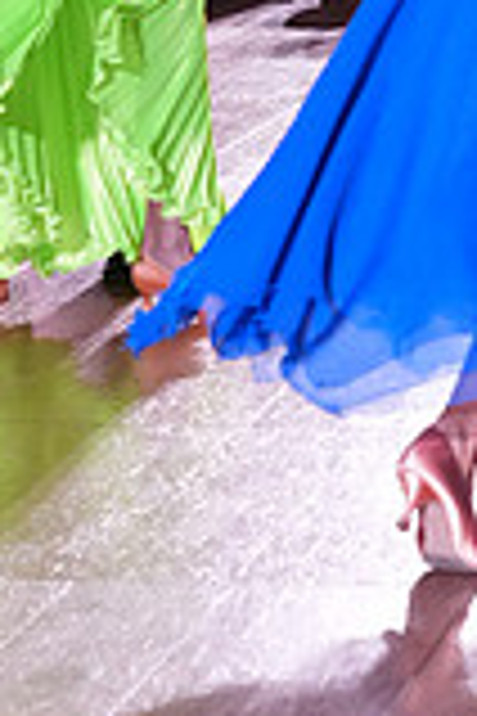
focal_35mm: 237
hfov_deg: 5.7
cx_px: 686
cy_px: -360
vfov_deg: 8.5
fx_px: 4710
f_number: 5
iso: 5000
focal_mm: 65
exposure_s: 1/320
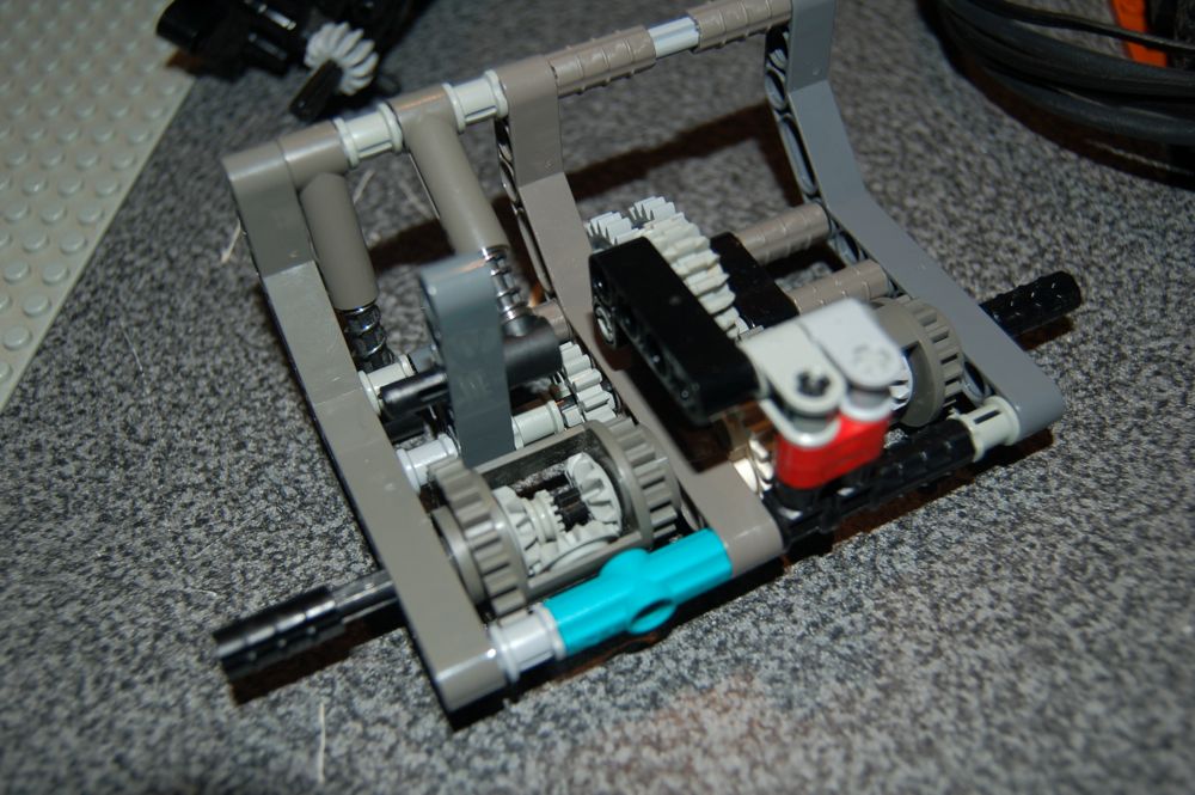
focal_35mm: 39
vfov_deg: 34.2
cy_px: 398
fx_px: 1293
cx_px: 598
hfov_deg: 49.6
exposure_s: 1/60
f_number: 4
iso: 220
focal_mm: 26
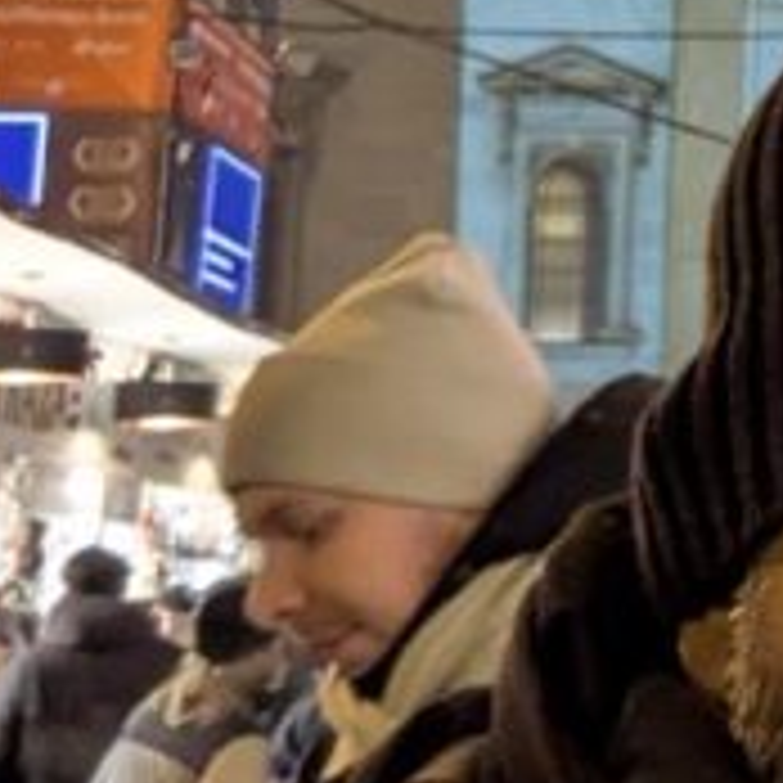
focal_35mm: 109
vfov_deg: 15.4
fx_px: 2789
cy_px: -140
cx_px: 1593
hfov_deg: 13.5
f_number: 2.2
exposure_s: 1/16.7
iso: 167
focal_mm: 2.74
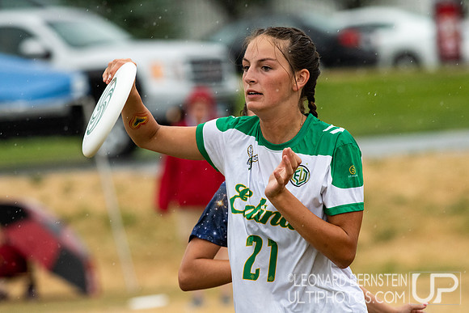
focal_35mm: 450
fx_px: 5864
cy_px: 156
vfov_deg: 3.1
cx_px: 234
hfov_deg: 4.6
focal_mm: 300
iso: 1600
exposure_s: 1/2000
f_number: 6.3
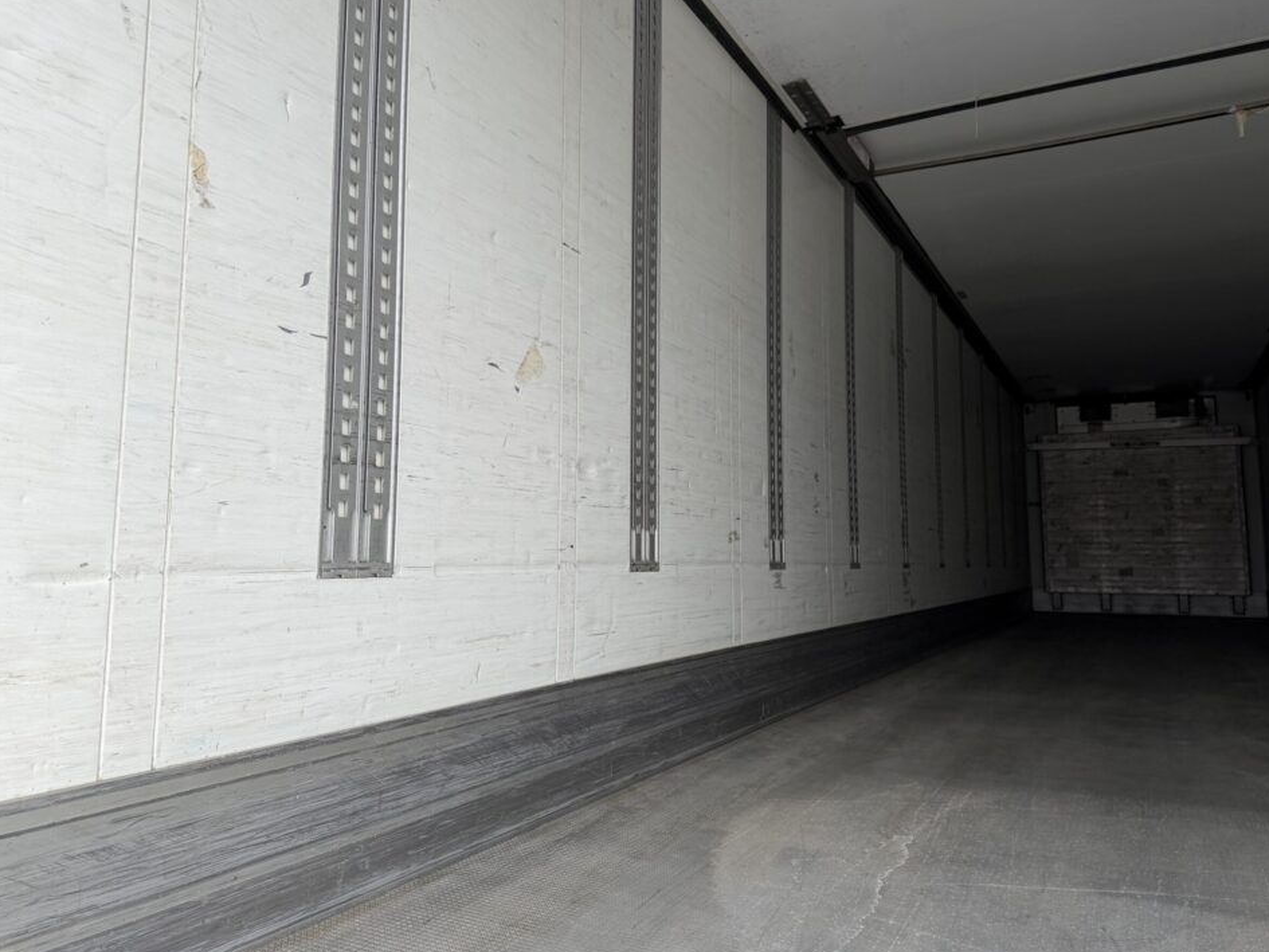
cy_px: 444
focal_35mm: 26
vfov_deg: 53.0
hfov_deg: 67.2
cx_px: 598
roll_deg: -0.4
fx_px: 953
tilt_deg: +5.6
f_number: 1.78
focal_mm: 6.76
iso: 80
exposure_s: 1/1770
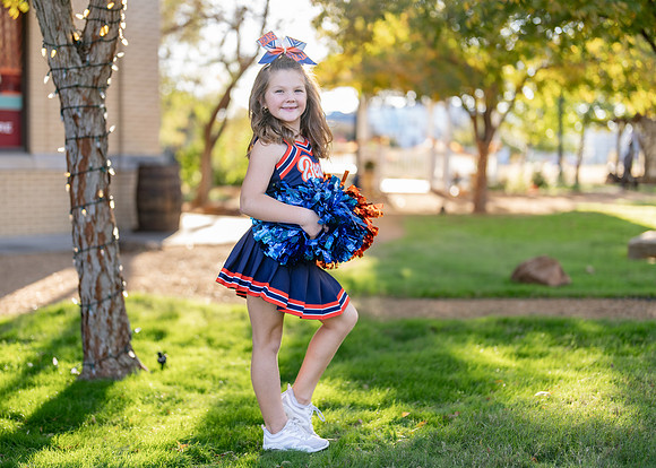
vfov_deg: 25.5
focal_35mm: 56
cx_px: 301
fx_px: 1036
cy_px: 226
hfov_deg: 35.1
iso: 100
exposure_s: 1/640
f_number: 1.2
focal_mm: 50
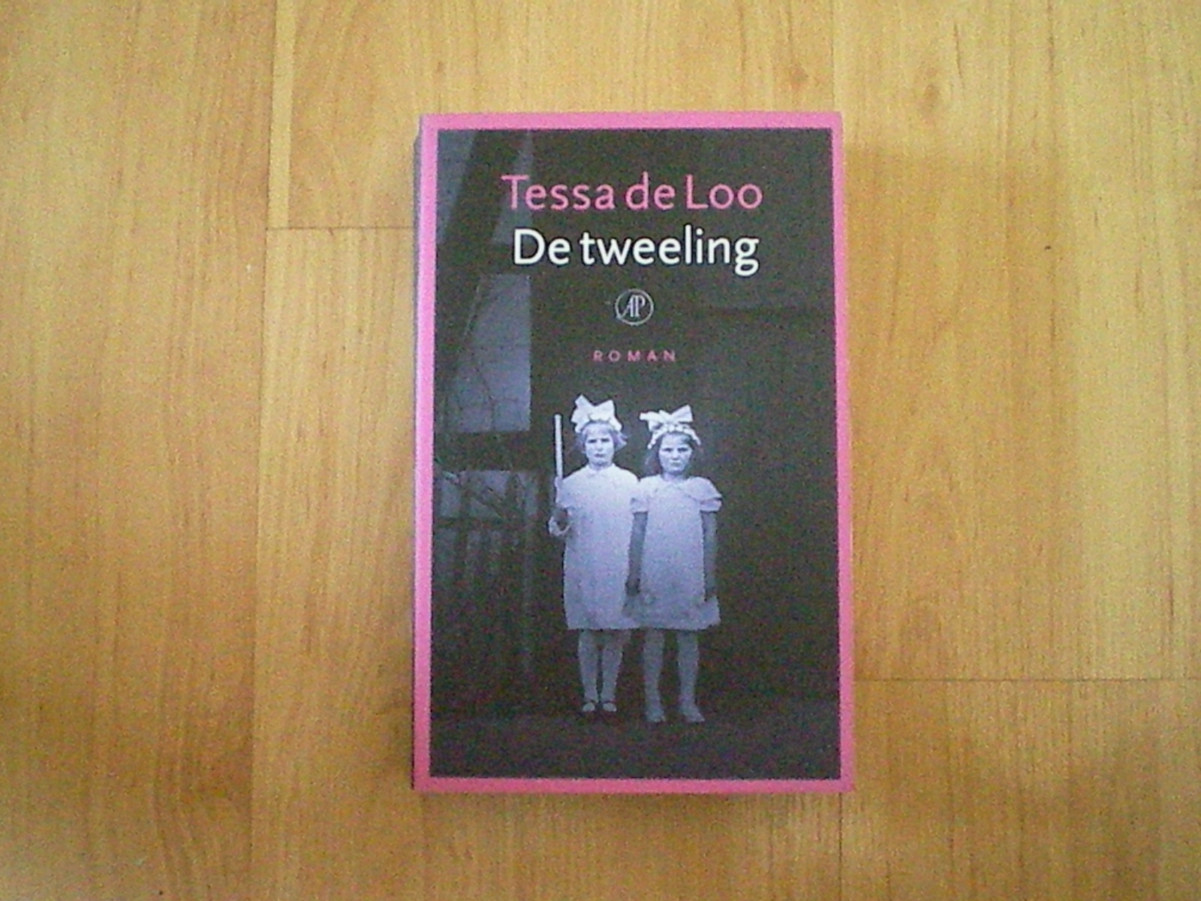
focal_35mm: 38
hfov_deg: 49.0
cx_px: 600
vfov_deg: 37.7
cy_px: 450
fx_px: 1318
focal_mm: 6.3
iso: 2673
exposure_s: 1/50
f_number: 3.1
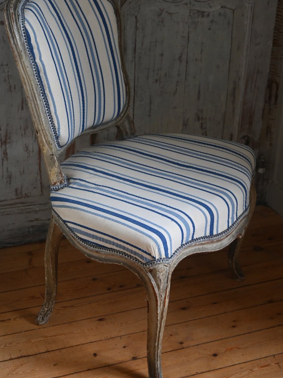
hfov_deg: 26.4
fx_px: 603
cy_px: 190
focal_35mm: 55
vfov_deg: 34.8
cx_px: 138
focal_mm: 31.5
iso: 1400
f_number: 4
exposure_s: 1/125
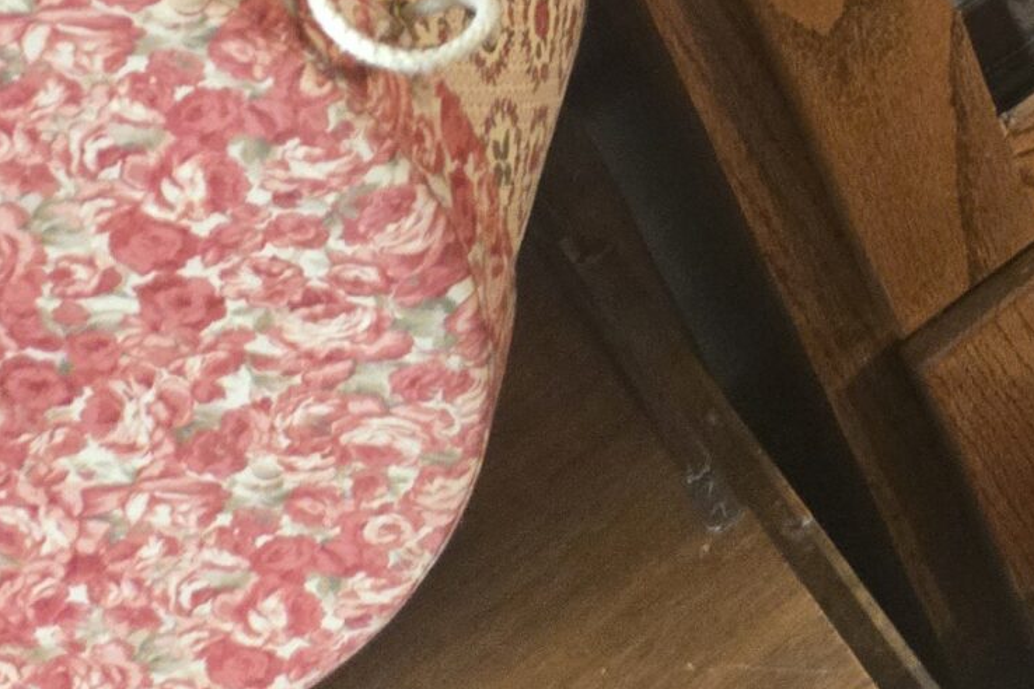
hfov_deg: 20.0
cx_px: 1678
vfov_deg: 14.4
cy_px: -566
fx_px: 2384
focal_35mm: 83
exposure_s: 1/60
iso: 1000
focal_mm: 5.4
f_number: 1.8
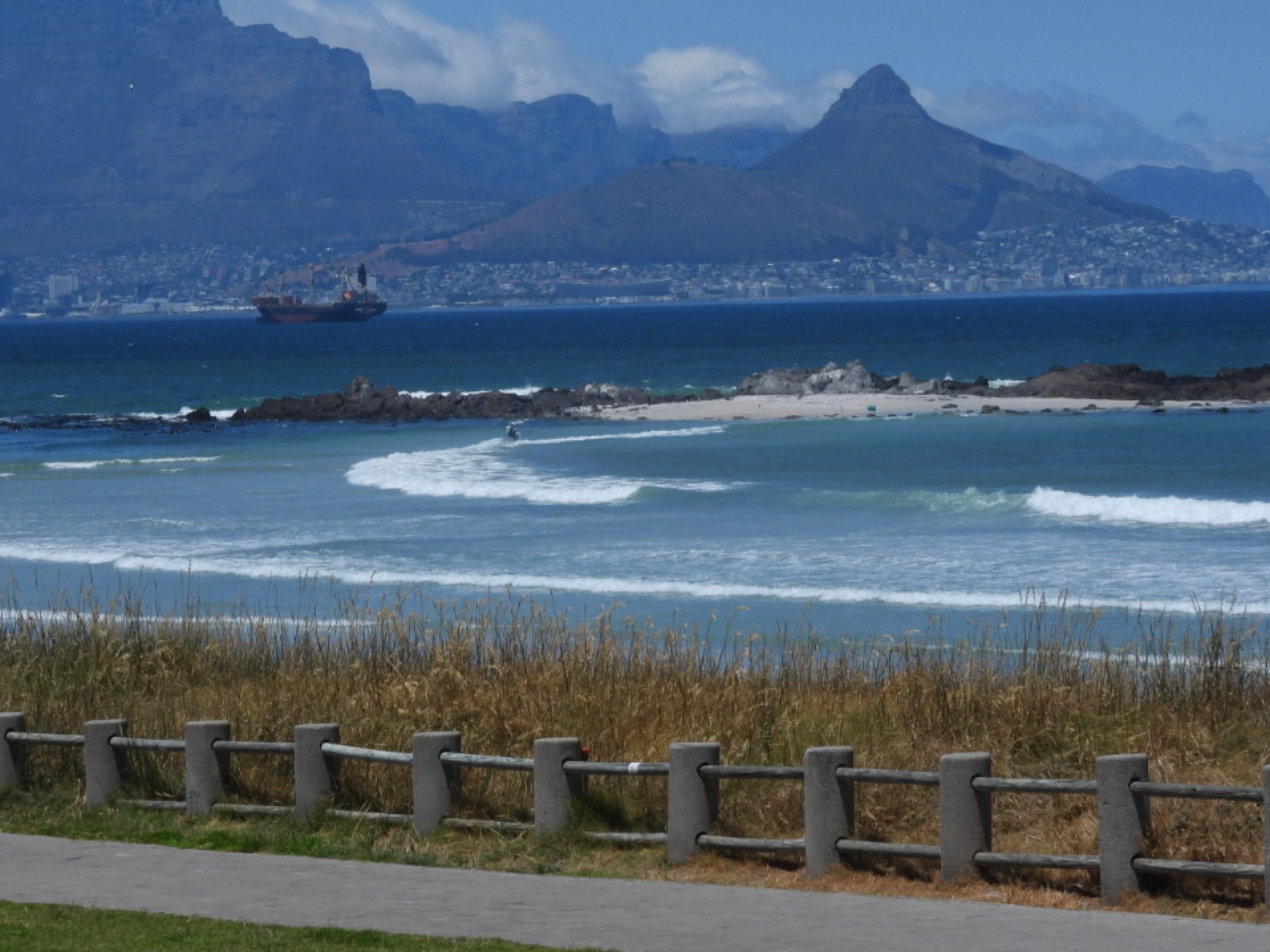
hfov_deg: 12.5
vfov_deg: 9.4
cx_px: 595
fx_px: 5797
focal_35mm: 158
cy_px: 237
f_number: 4.5
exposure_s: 1/2000
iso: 100
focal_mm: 18.7
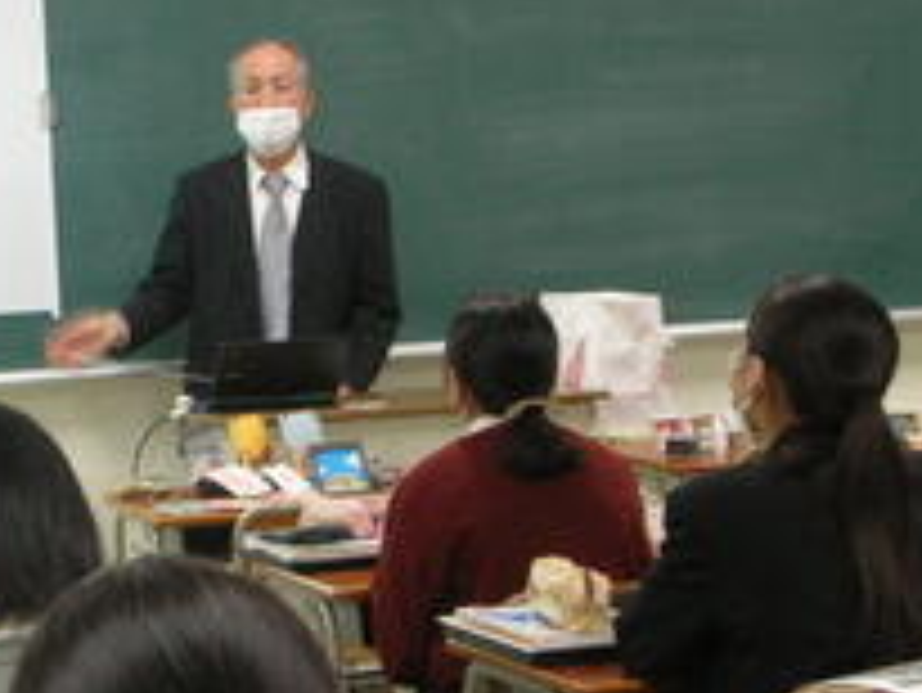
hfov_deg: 16.2
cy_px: 405
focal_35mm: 121
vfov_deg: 12.3
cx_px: 189
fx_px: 3225
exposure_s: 1/5.2
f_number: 3.6
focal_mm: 10.2
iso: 50
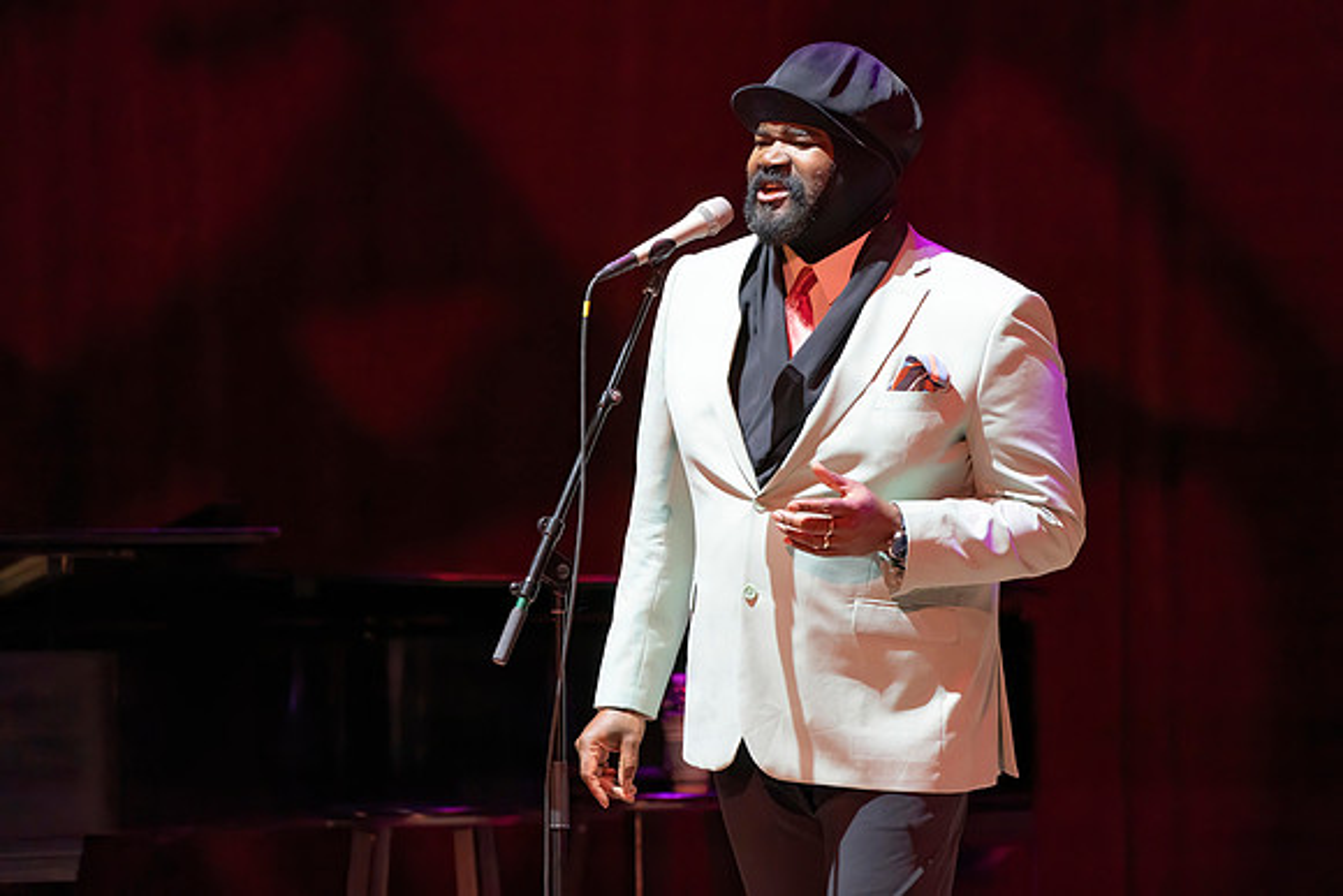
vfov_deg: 3.8
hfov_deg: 5.8
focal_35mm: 358
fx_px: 13358
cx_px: 672
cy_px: 448
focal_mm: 358
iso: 5000
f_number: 5.6
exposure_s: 1/320
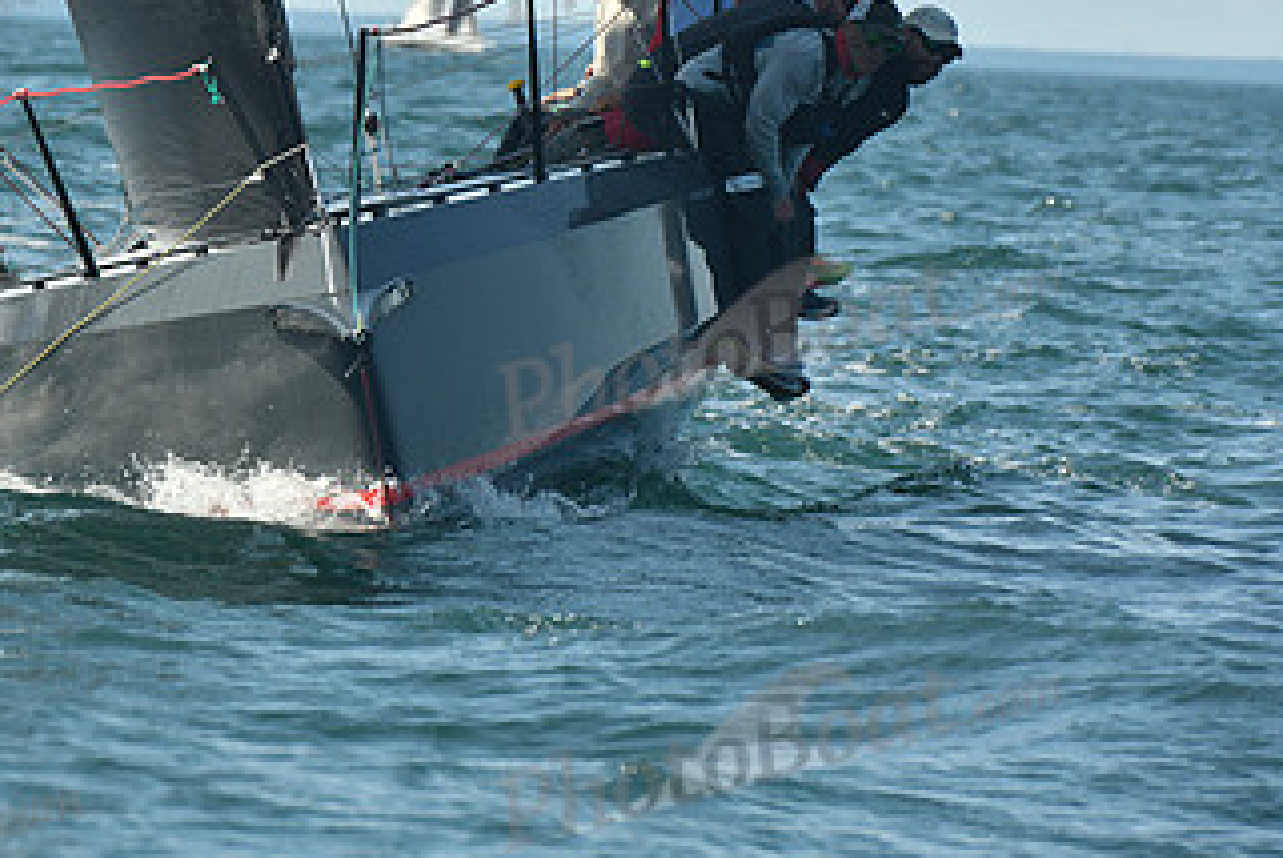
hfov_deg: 5.7
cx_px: 293
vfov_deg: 3.8
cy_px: 186
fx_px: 12913
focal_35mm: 362
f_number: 7.1
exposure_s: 1/640
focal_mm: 200
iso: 320
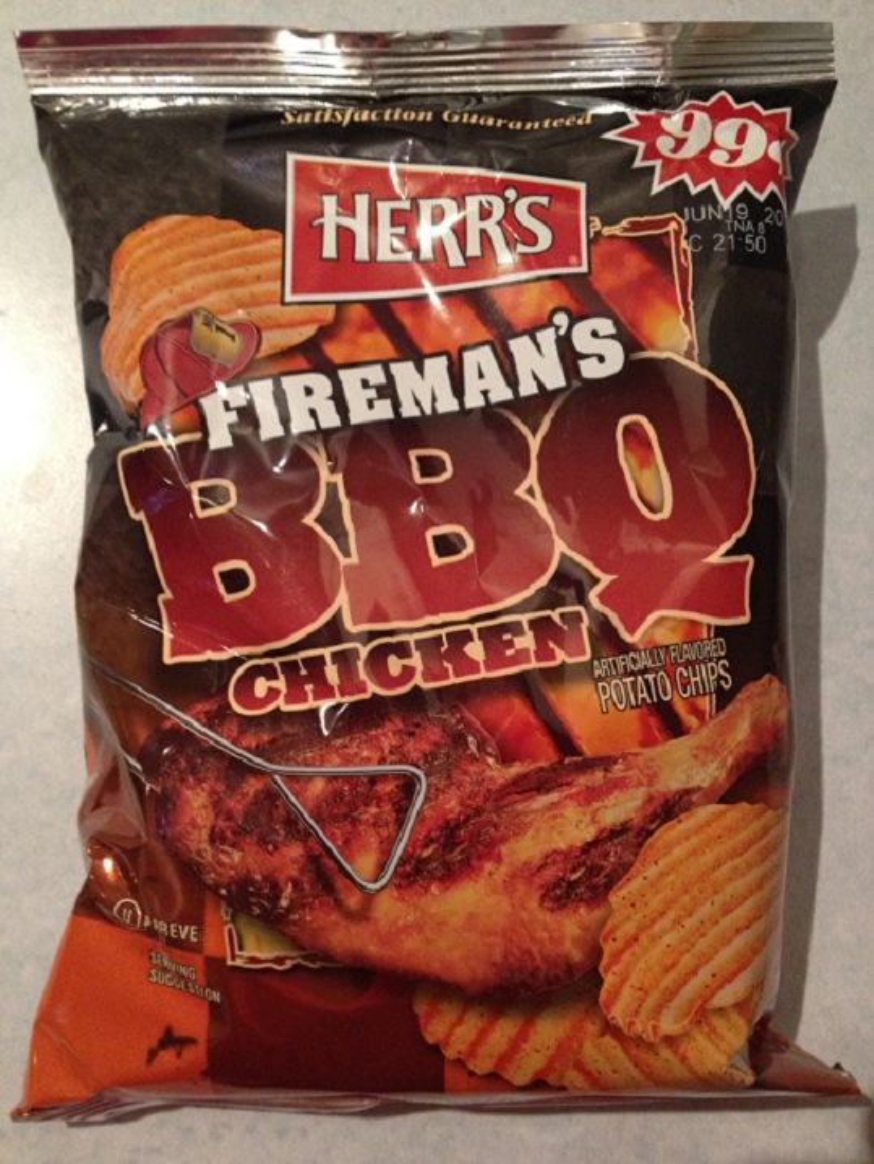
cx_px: 437
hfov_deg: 40.7
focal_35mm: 35
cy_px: 582
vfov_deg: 52.6
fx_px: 1178
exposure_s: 1/15
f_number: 2.4
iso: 400
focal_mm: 4.28
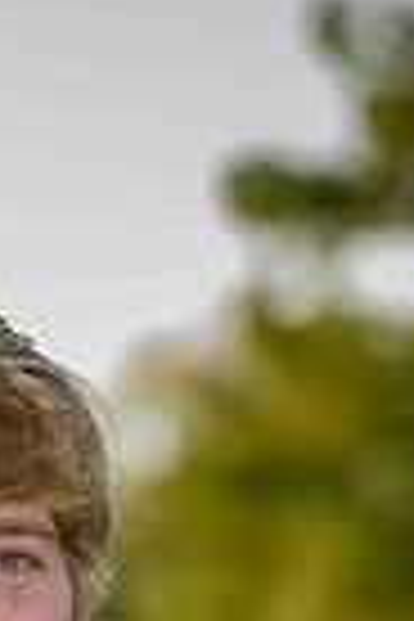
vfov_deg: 4.6
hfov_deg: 3.1
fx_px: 7589
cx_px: -63
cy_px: 994
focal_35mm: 440
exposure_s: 1/640
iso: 800
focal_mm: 135
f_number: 4.5
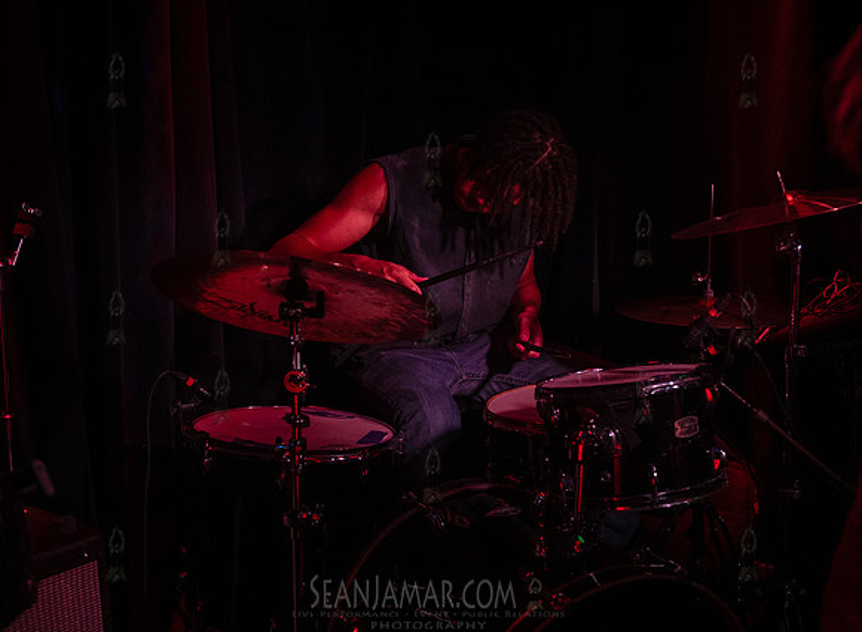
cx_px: 474
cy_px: 323
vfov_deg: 29.5
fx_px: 1199
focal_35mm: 49
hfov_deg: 39.5
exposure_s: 1/400
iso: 8000
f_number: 3.2
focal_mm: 40
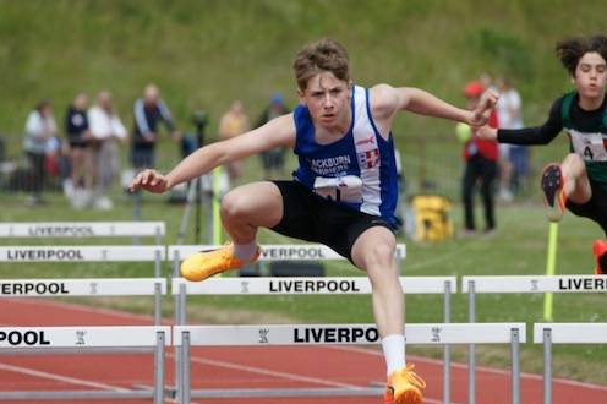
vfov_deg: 2.4
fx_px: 9789
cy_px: 241
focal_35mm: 581
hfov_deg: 3.6
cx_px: 308
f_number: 6.3
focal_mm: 300
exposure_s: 1/800
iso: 200
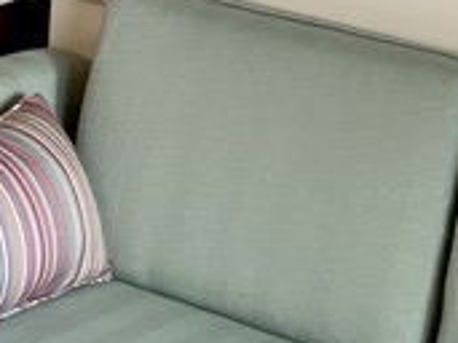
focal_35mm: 156
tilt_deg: -11.5
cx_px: -244
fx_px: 2063
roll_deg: +0.1
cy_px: -204
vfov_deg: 9.2
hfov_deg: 12.1
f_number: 1.8
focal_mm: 4.25
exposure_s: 1/60
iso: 100
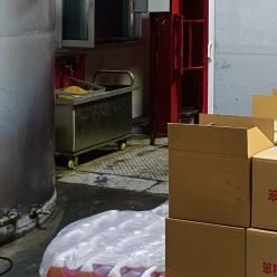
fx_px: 670
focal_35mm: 74
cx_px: 340
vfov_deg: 22.6
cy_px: 11
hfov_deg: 21.5
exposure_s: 1/33.3
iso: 1101
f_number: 1.8
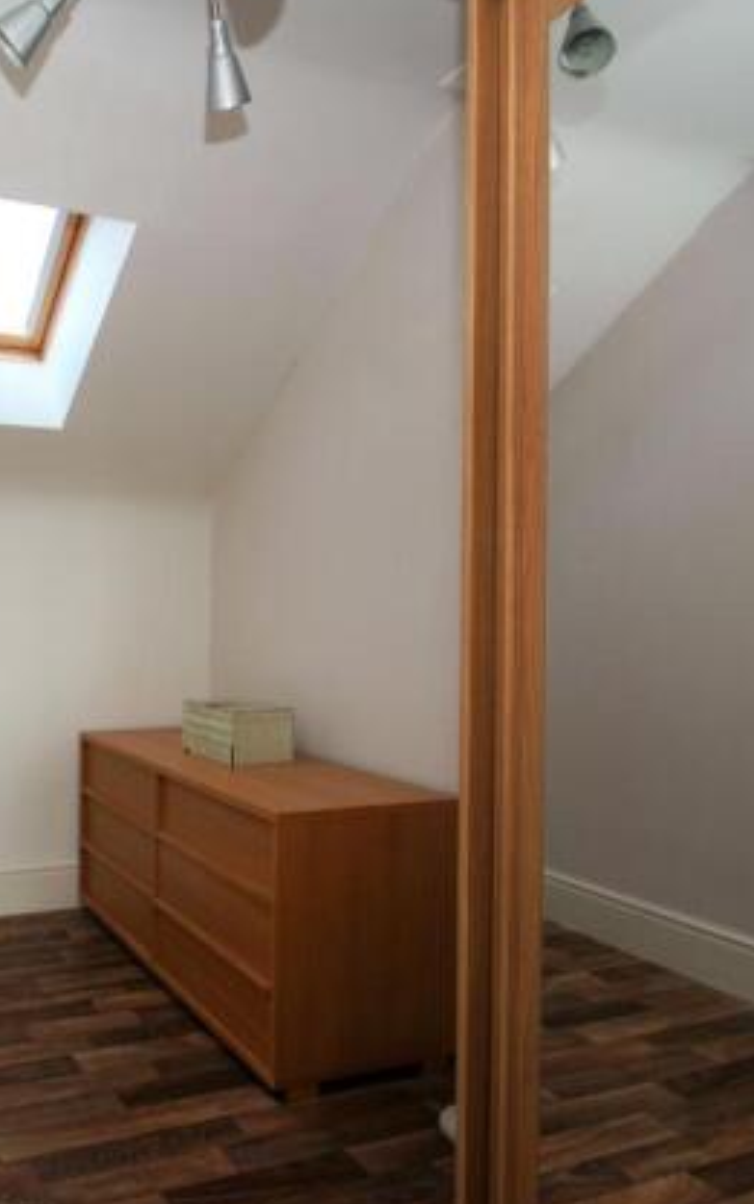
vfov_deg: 74.8
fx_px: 788
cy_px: 603
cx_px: 66
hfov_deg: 45.9
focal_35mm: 24
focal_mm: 10
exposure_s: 1/60
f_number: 4
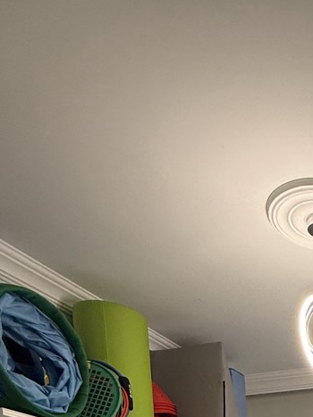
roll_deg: +0.8
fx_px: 507
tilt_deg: -6.9
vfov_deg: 29.4
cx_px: 420
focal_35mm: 42
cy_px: 611
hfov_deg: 27.7
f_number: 2.2
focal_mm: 2.22
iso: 160
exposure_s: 1/99
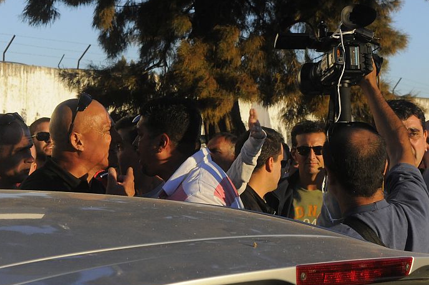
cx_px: 122
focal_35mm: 123
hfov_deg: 16.6
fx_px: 1461
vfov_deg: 11.1
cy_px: 135
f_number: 11
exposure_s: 1/500
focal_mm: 55
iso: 800
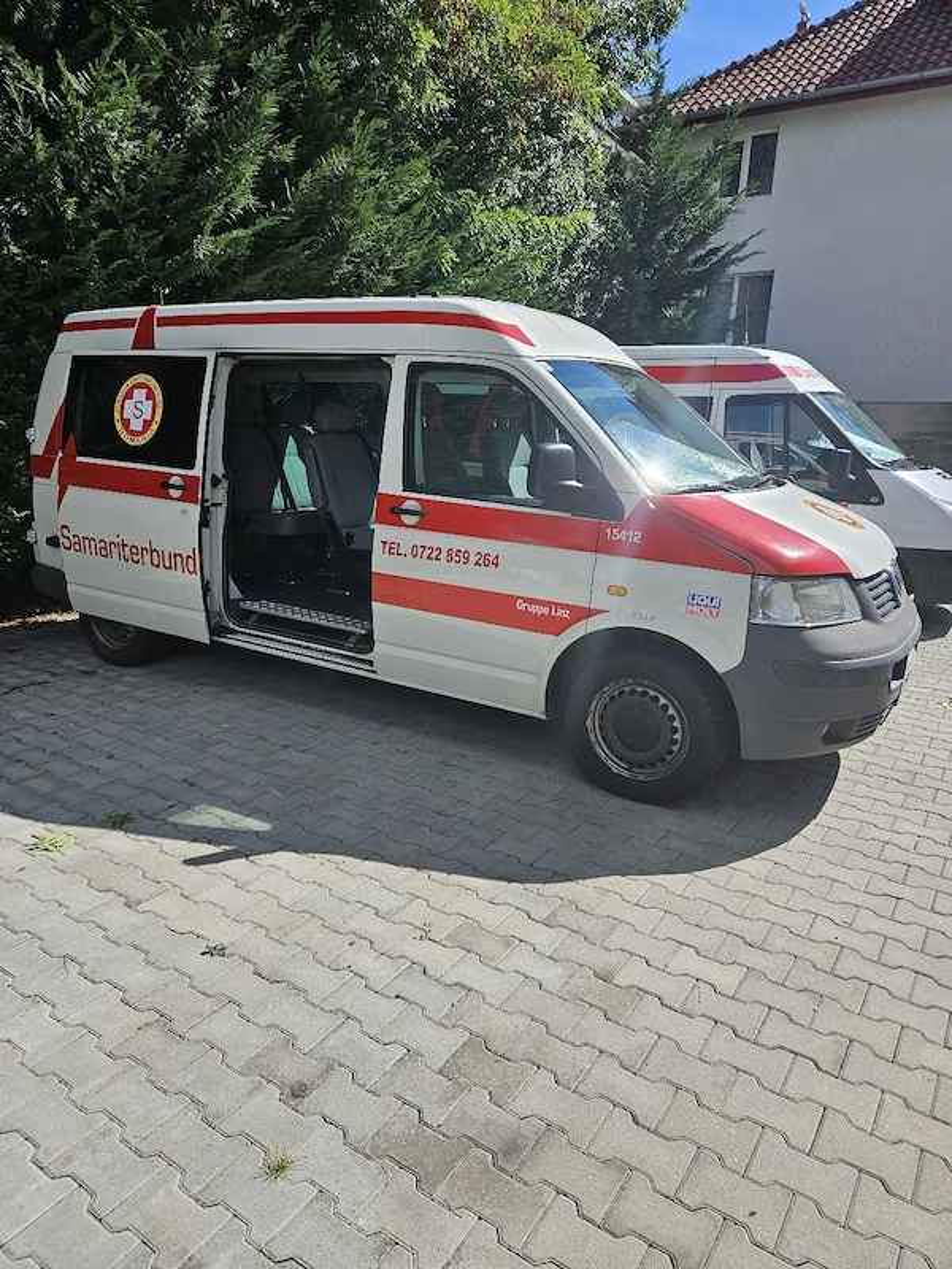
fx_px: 843
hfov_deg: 58.9
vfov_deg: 73.9
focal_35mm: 23
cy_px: 634
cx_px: 476
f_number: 1.8
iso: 32
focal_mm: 5.4
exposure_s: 1/2000
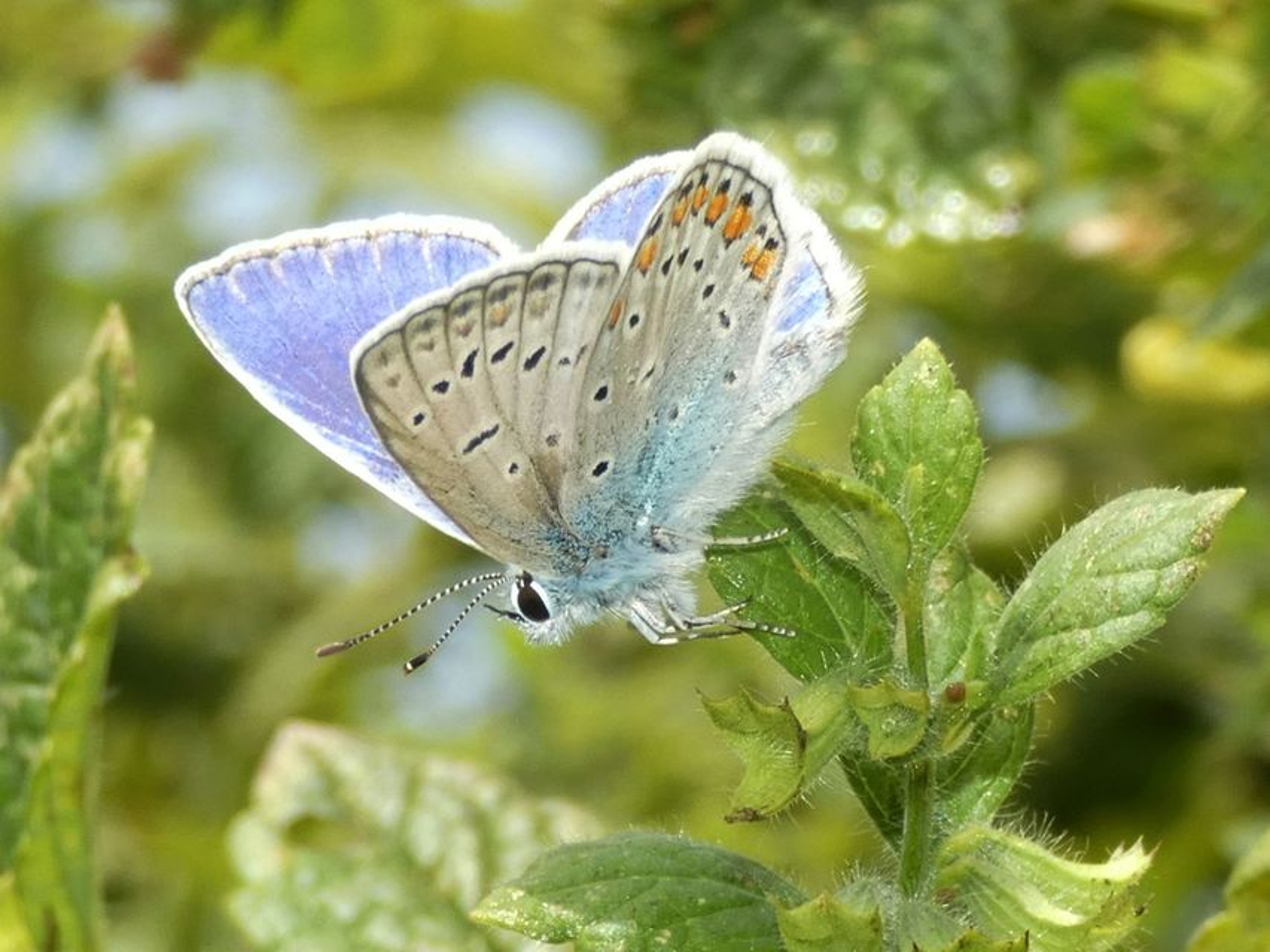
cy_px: 476
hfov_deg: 16.4
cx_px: 635
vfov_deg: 12.4
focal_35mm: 120
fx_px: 4403
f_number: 5.1
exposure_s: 1/80
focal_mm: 21.5
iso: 80
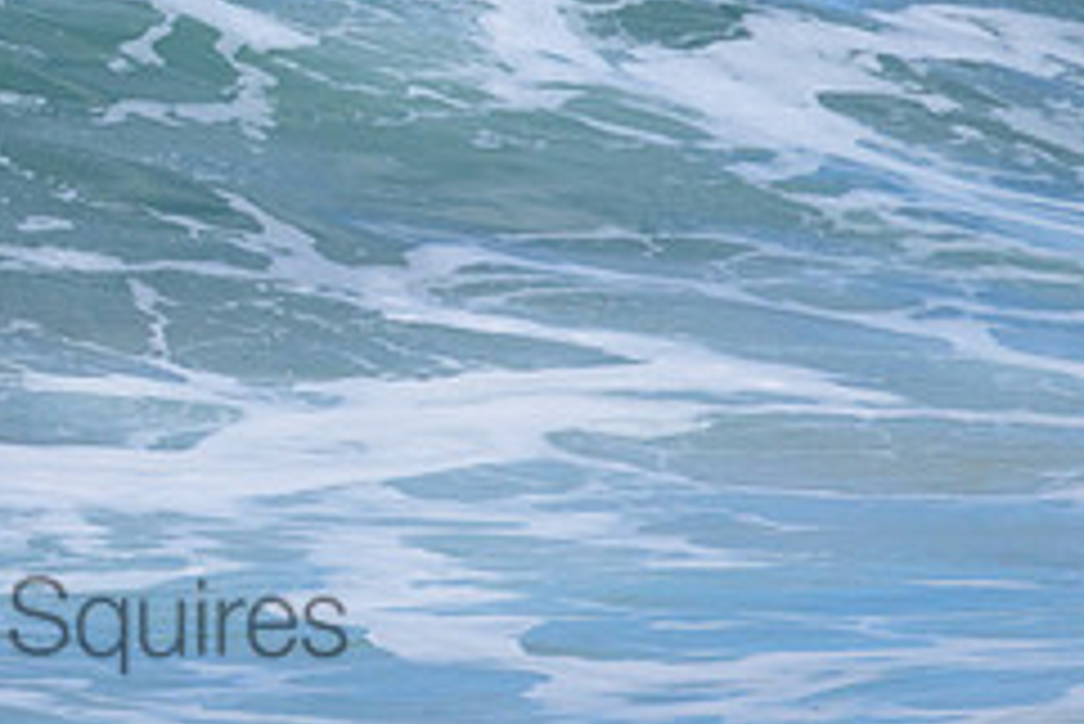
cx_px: 0
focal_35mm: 1926
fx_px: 58027
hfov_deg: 1.1
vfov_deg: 0.7
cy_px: -128
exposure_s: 1/2000
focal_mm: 800
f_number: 11
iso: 1600
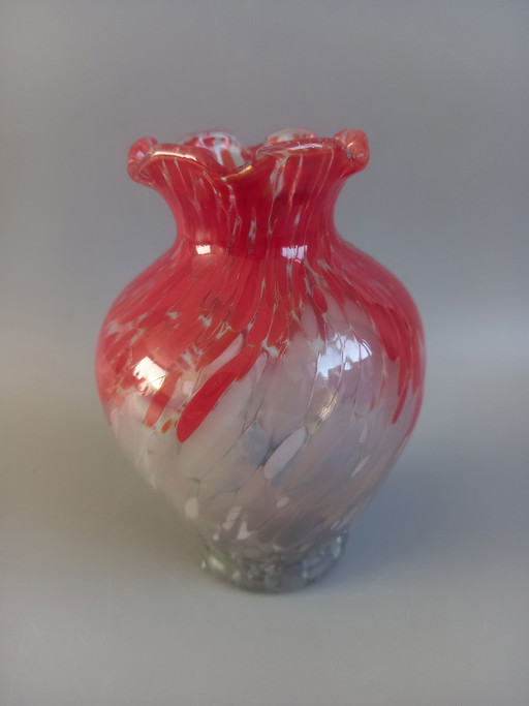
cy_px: 353
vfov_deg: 69.4
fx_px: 510
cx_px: 264
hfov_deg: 54.9
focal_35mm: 25
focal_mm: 4.6
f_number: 2
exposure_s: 1/60
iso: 125
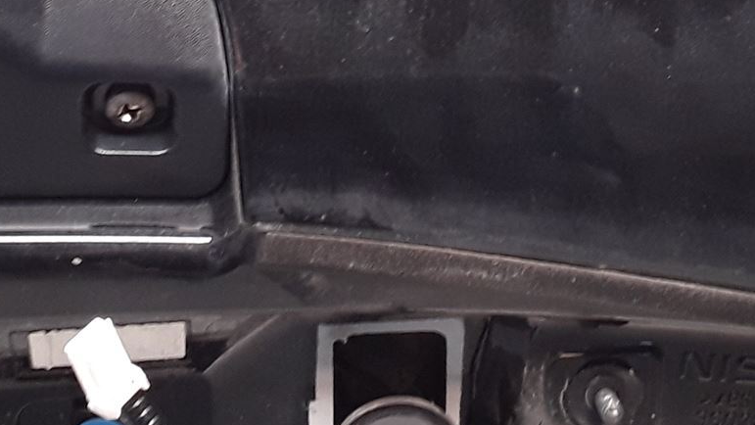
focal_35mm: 81
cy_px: 9
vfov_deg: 14.7
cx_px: 397
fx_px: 1622
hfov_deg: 26.2
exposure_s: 1/50
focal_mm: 2.91
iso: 100
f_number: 1.9
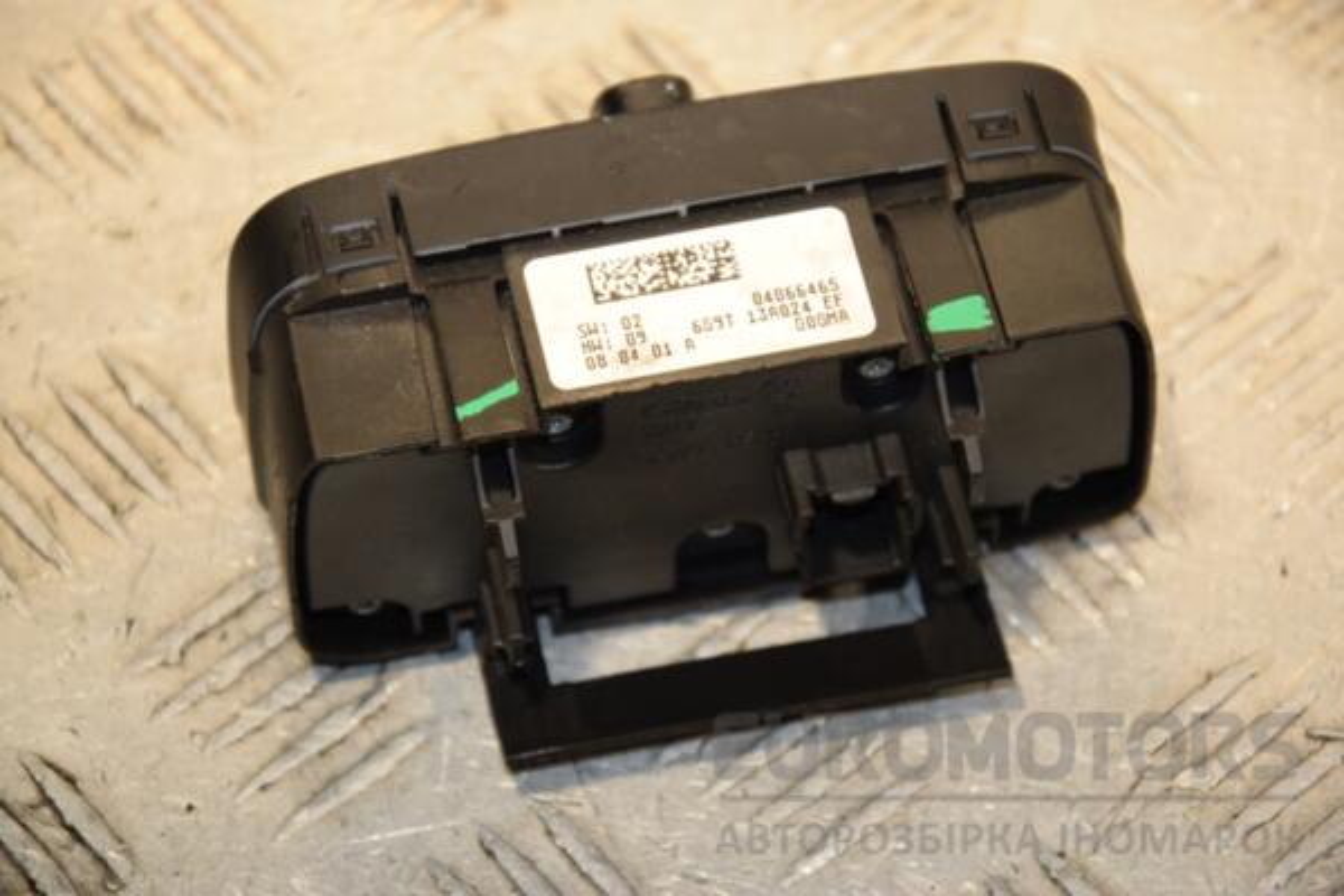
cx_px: 672
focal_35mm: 158
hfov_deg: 13.0
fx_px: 5880
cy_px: 448
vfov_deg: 8.7
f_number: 6.3
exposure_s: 1/200
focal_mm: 105
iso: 800
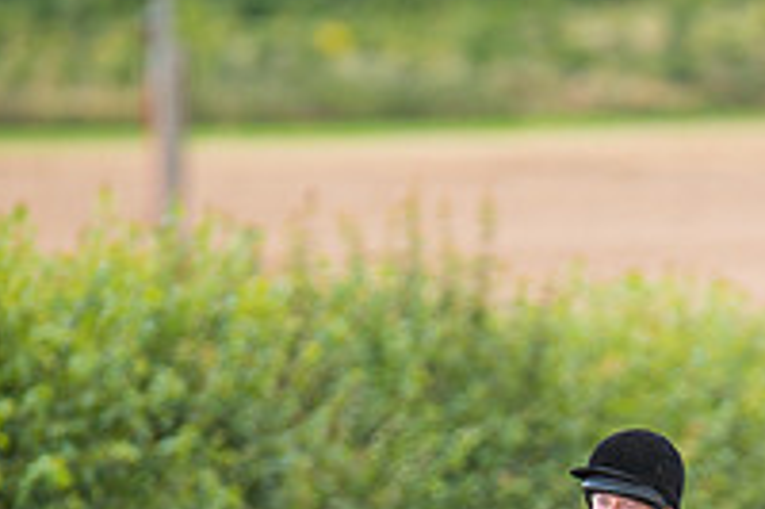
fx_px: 18472
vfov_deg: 1.6
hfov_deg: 2.4
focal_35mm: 870
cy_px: 708
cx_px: 627
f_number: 4
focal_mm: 300
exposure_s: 1/400
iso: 400
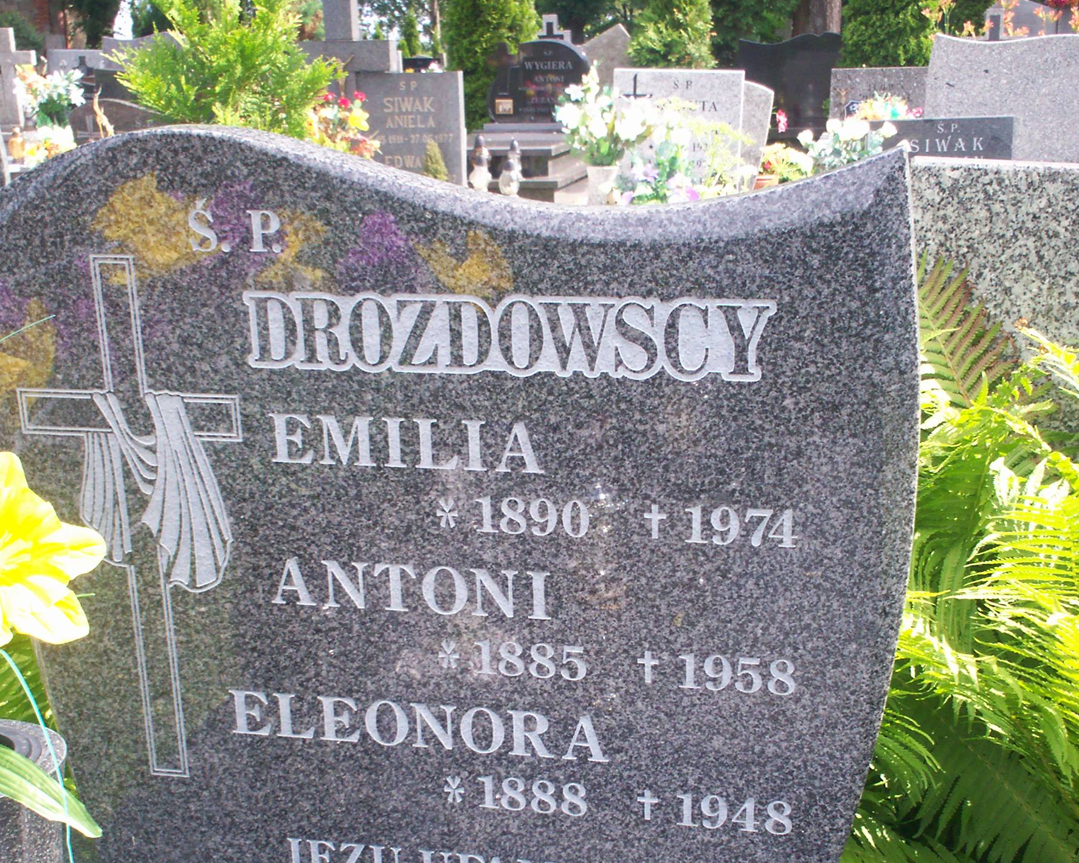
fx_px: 1629
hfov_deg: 36.6
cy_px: 566
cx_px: 577
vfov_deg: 29.5
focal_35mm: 51
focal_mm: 6
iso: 100
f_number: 4.5
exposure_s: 1/102
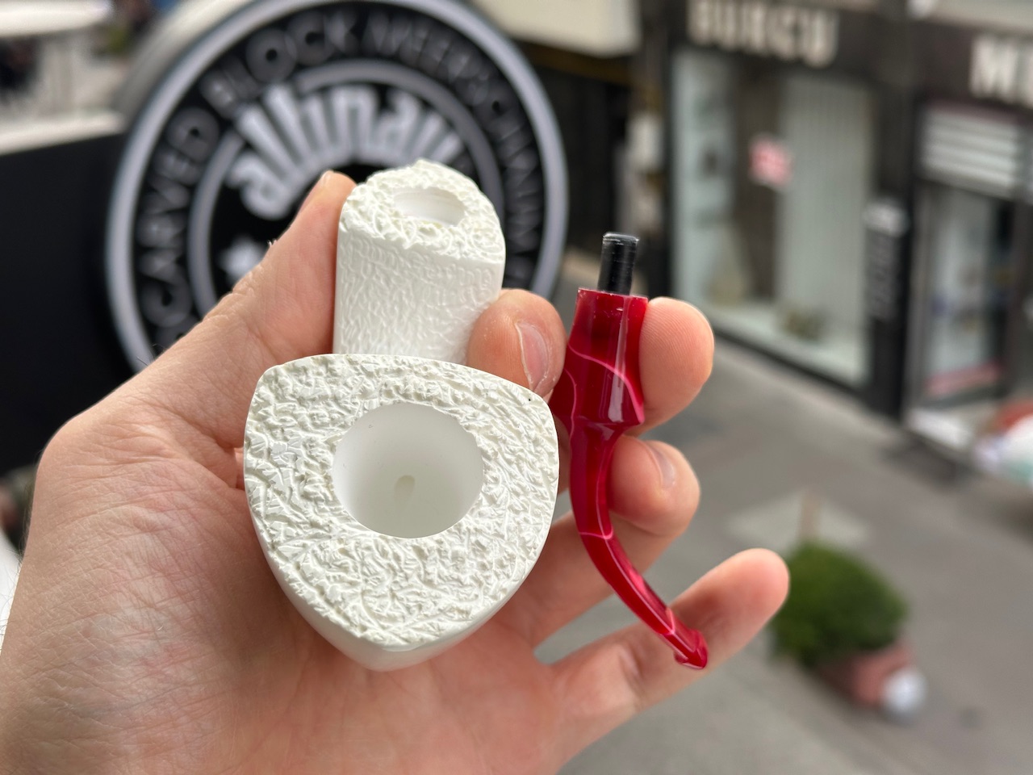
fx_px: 1432
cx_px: 516
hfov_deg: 39.7
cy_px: 388
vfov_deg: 30.3
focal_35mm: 48
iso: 64
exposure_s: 1/944
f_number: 1.78
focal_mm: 6.86
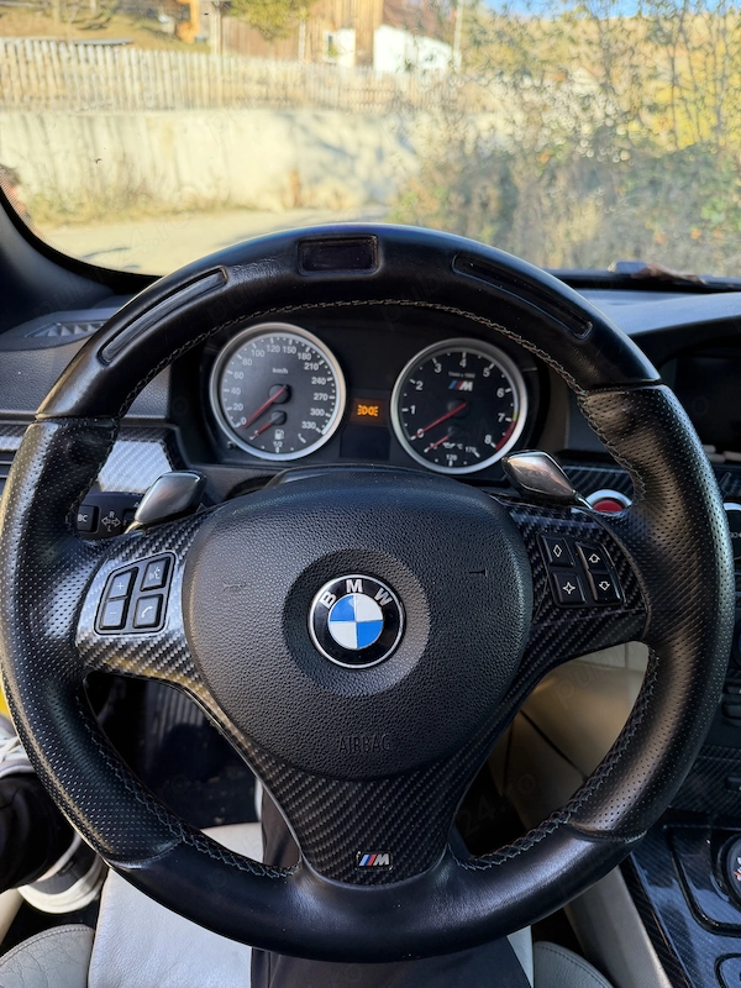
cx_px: 370
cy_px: 494
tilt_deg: -25.0
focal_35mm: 24
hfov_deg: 56.8
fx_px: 685
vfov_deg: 71.6
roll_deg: -1.2
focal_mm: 6.76
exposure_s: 1/212
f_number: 1.78
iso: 160
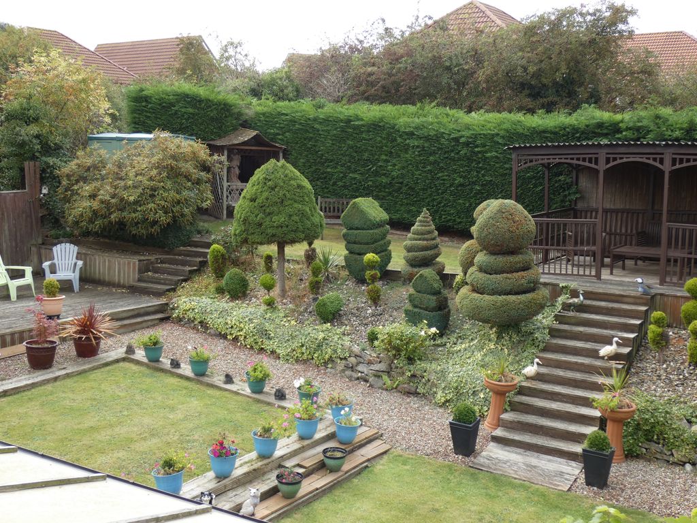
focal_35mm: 41
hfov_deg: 45.8
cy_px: 262
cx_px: 348
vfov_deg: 35.1
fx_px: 826
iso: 80
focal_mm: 7.3
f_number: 3.6
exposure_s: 1/160
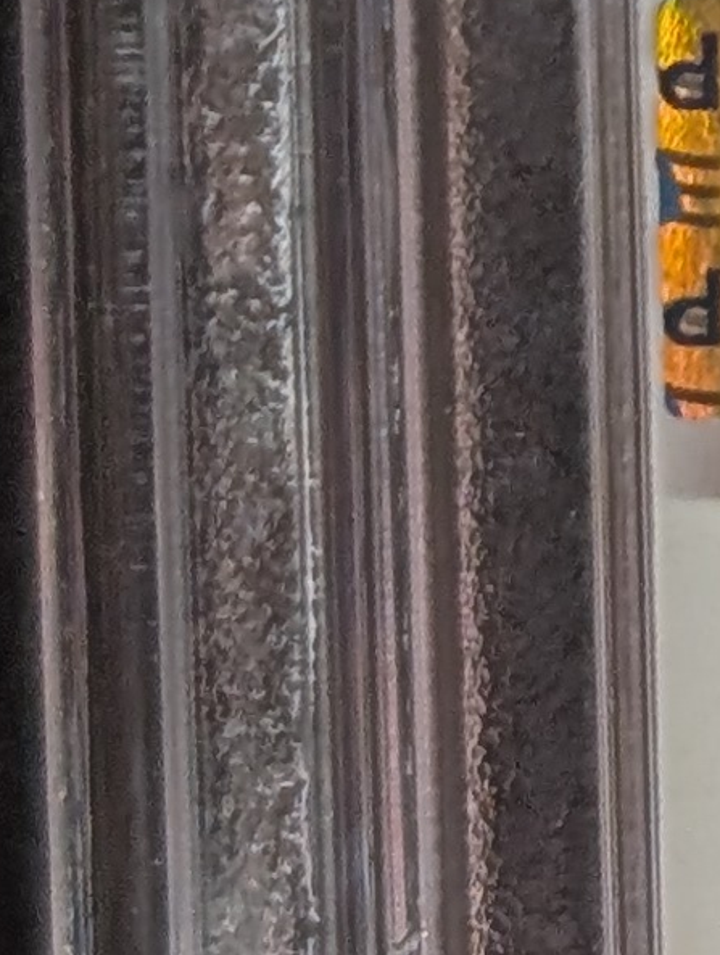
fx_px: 9316
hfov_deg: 4.3
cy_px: -912
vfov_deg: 5.7
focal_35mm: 337
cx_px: 2231
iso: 20
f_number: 1.68
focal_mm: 6.9
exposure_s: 1/43.7
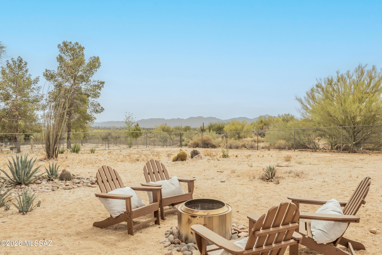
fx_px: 318
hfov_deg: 61.9
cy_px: 128
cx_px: 191
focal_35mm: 30
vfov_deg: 43.6
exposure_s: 1/160
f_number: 13
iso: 200
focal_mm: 20
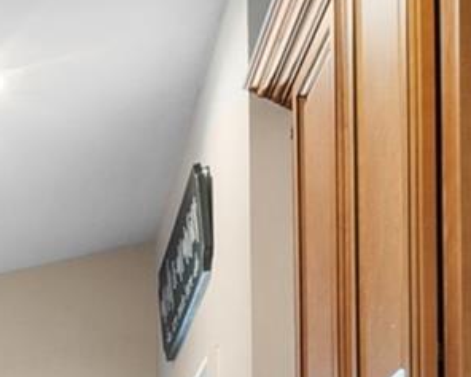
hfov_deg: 10.9
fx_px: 1088
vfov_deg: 15.4
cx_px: -1002
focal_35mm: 78
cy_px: 769
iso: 250
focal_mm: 12
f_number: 9
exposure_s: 1/1.67
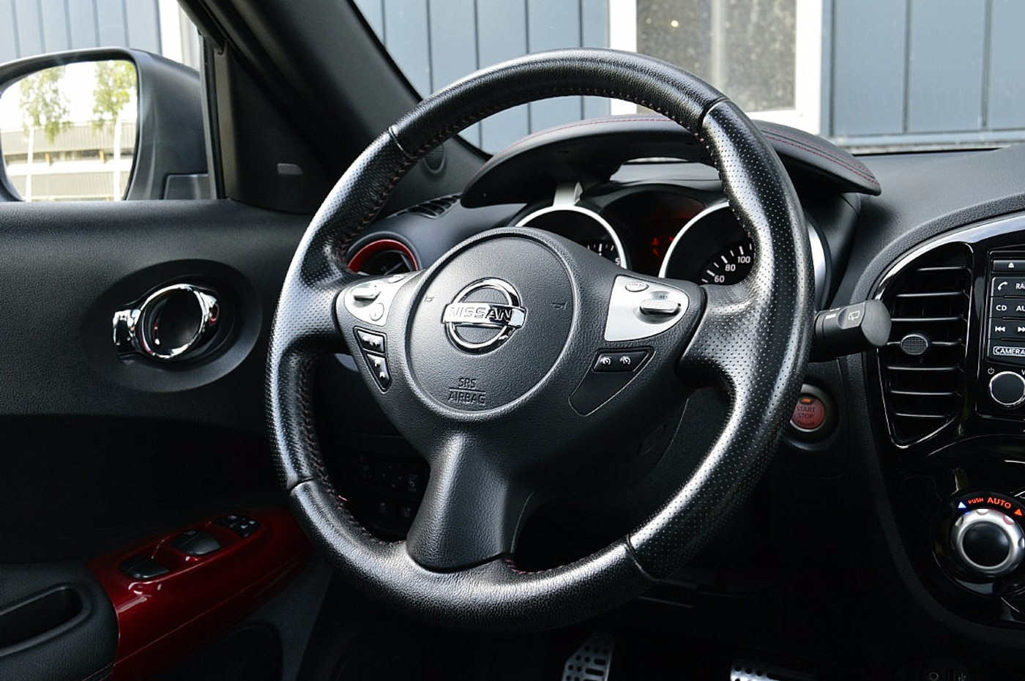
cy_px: 340
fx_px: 938
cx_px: 512
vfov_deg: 39.9
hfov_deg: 57.3
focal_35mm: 33
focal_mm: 22
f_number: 8
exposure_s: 1/60
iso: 800
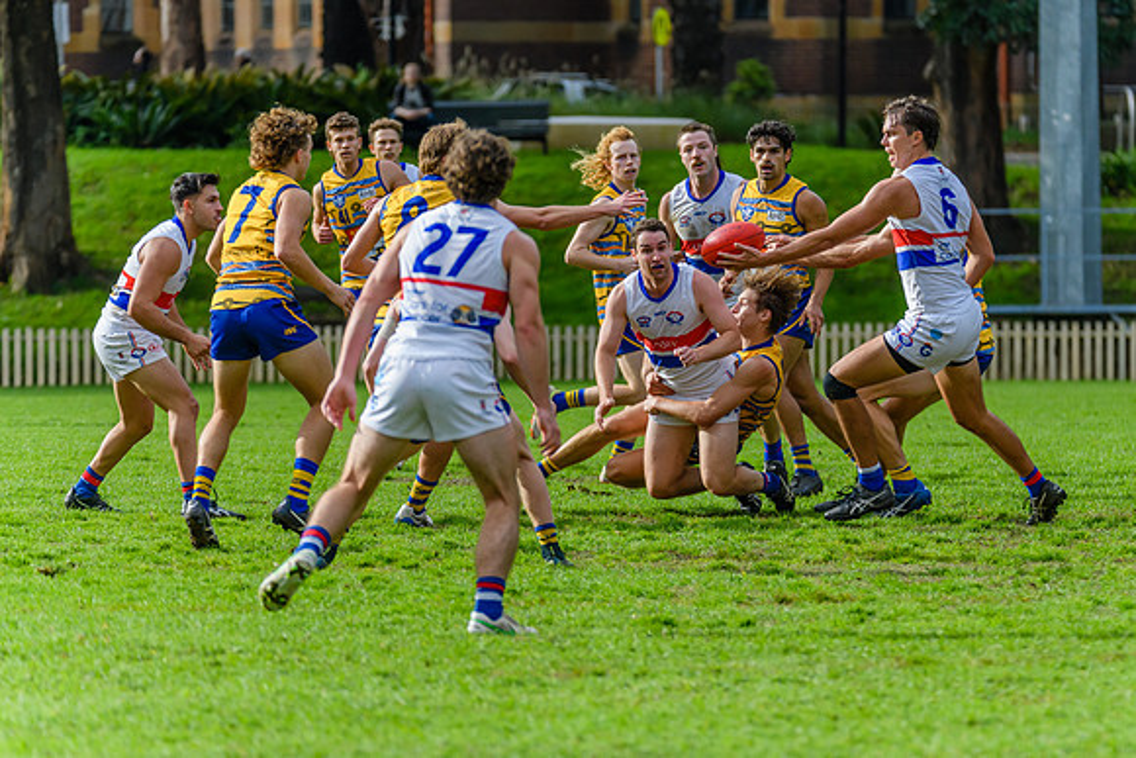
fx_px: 11845
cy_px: 333
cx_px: 683
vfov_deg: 3.7
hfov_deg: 5.5
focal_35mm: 375
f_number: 5.6
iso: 1000
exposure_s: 1/1600
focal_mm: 300
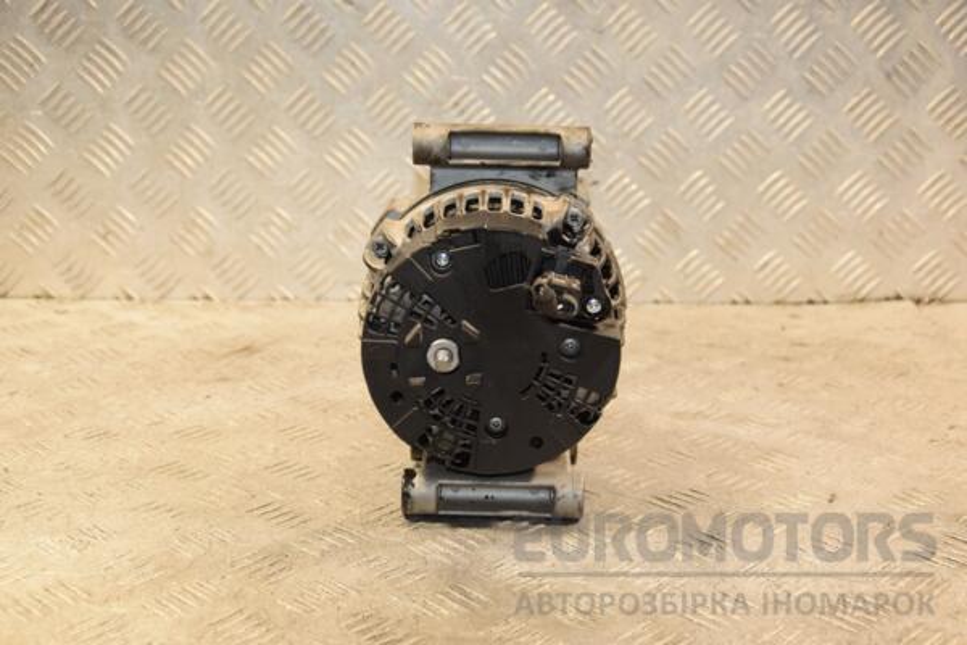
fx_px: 1531
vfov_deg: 23.8
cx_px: 484
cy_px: 322
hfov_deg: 35.1
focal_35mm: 57
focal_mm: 38
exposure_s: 1/200
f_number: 5
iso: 800
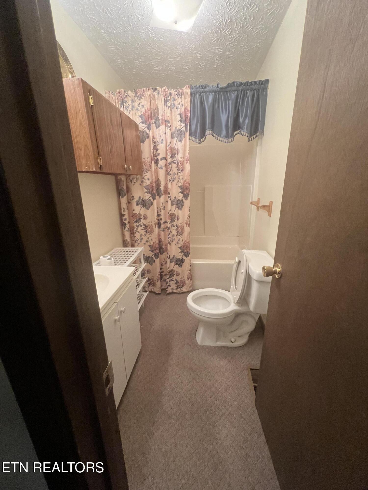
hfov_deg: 89.9
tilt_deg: -16.4
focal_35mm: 13
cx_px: 184
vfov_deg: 106.2
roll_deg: +1.3
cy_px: 245
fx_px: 184
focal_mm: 1.57
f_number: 1.8
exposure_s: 1/60
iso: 320
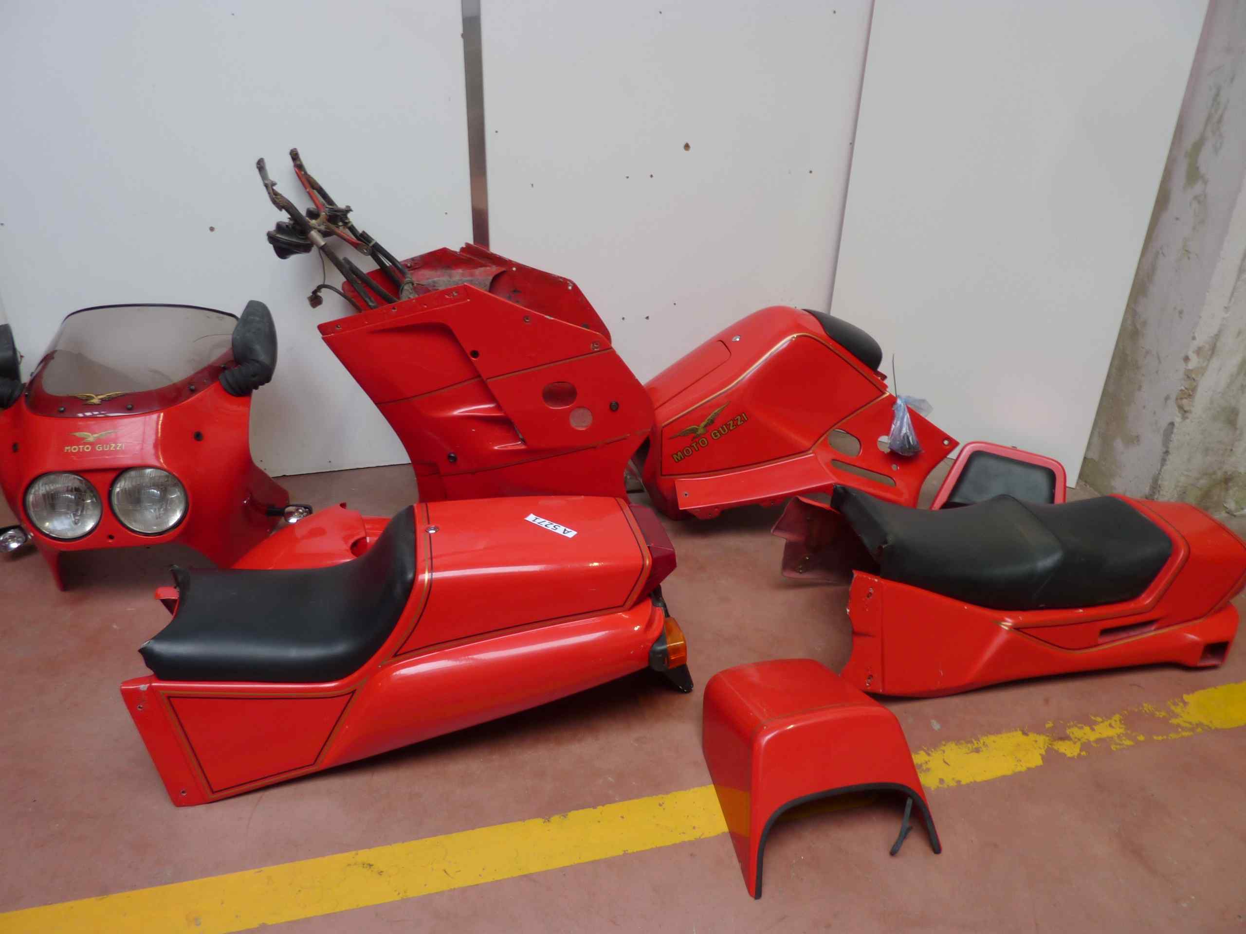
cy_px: 467
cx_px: 623
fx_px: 900
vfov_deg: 54.9
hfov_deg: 69.4
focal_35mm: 25
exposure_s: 1/8
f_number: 3.3
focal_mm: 4.1
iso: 80
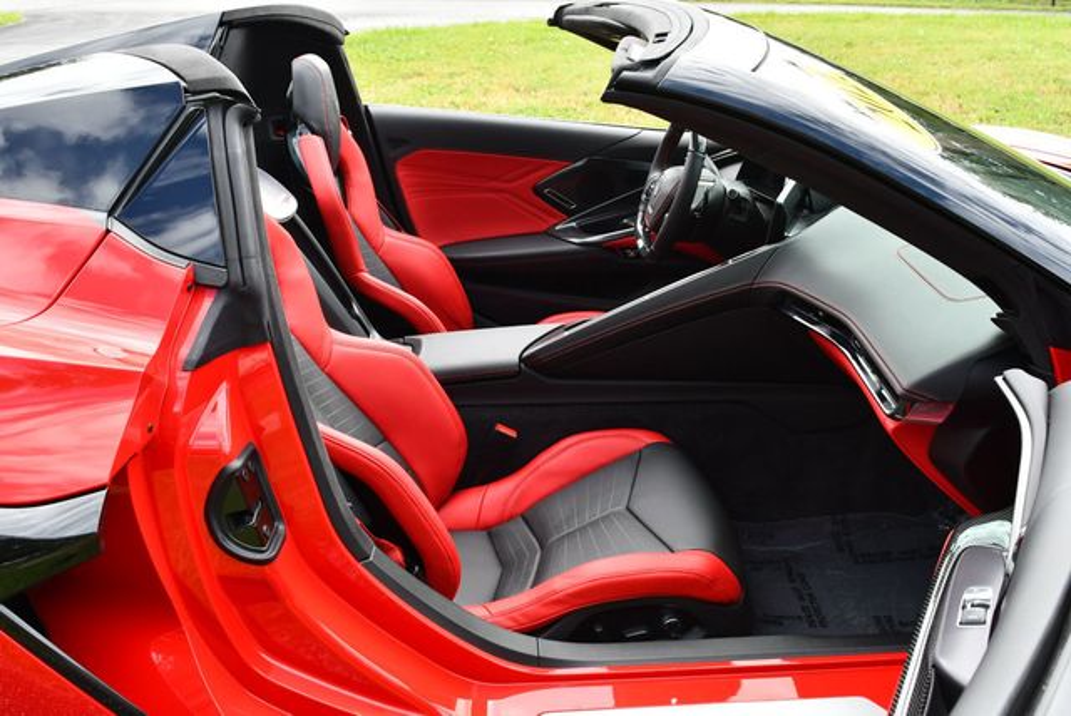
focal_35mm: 36
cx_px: 536
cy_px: 358
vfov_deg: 36.9
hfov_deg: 53.1
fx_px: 1072
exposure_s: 1/250
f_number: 5.6
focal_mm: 18
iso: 250
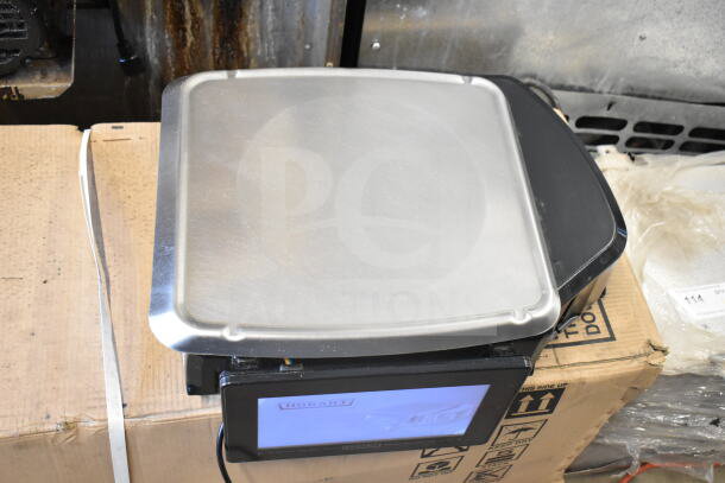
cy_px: 242
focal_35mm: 39
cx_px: 362
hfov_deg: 49.5
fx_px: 786
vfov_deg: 34.2
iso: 3200
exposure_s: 1/40
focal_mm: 26
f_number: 4
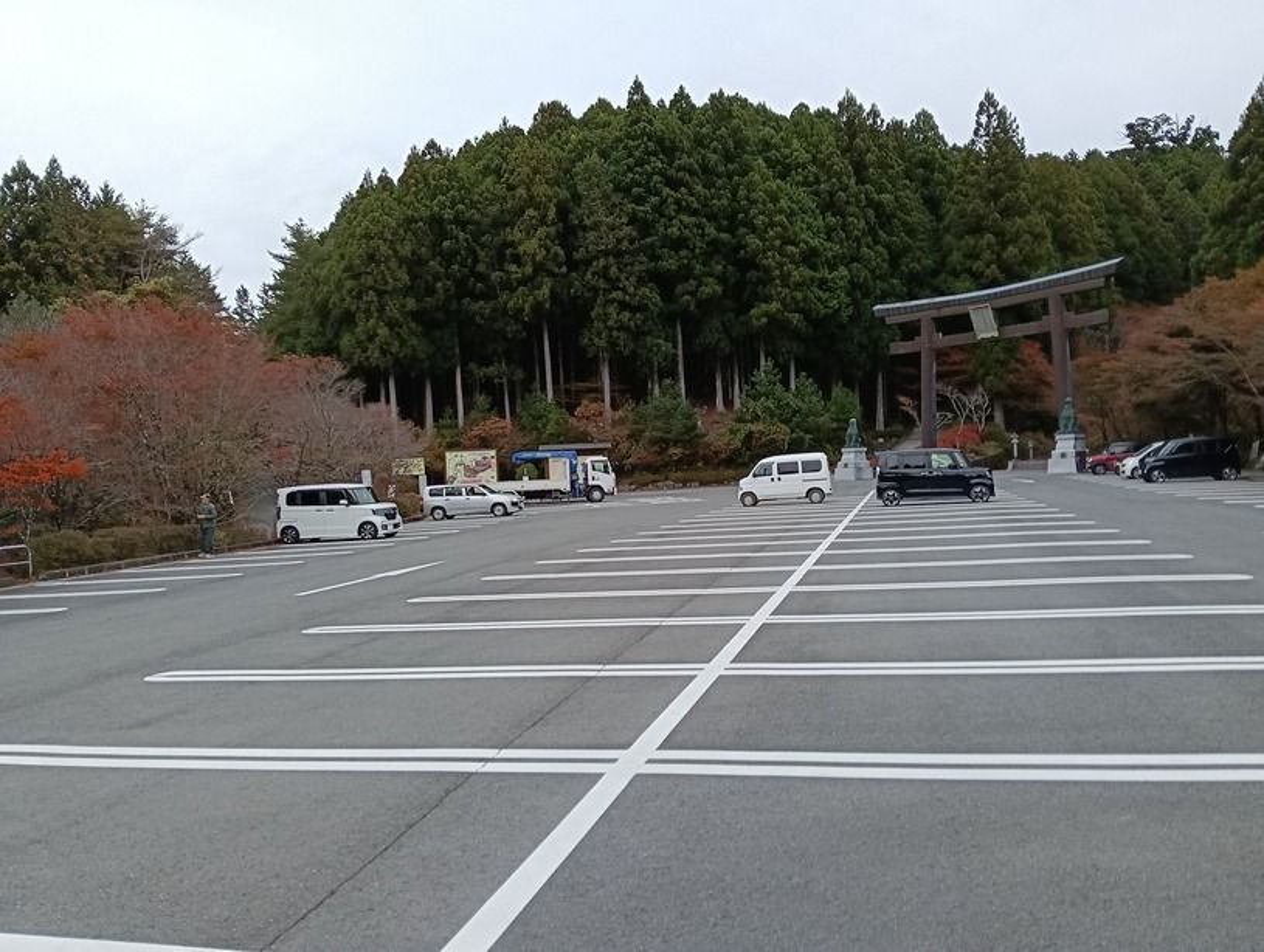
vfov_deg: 51.5
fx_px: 988
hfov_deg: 65.2
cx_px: 632
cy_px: 476
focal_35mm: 27
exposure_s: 1/397
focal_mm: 3.98
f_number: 1.8
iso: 50
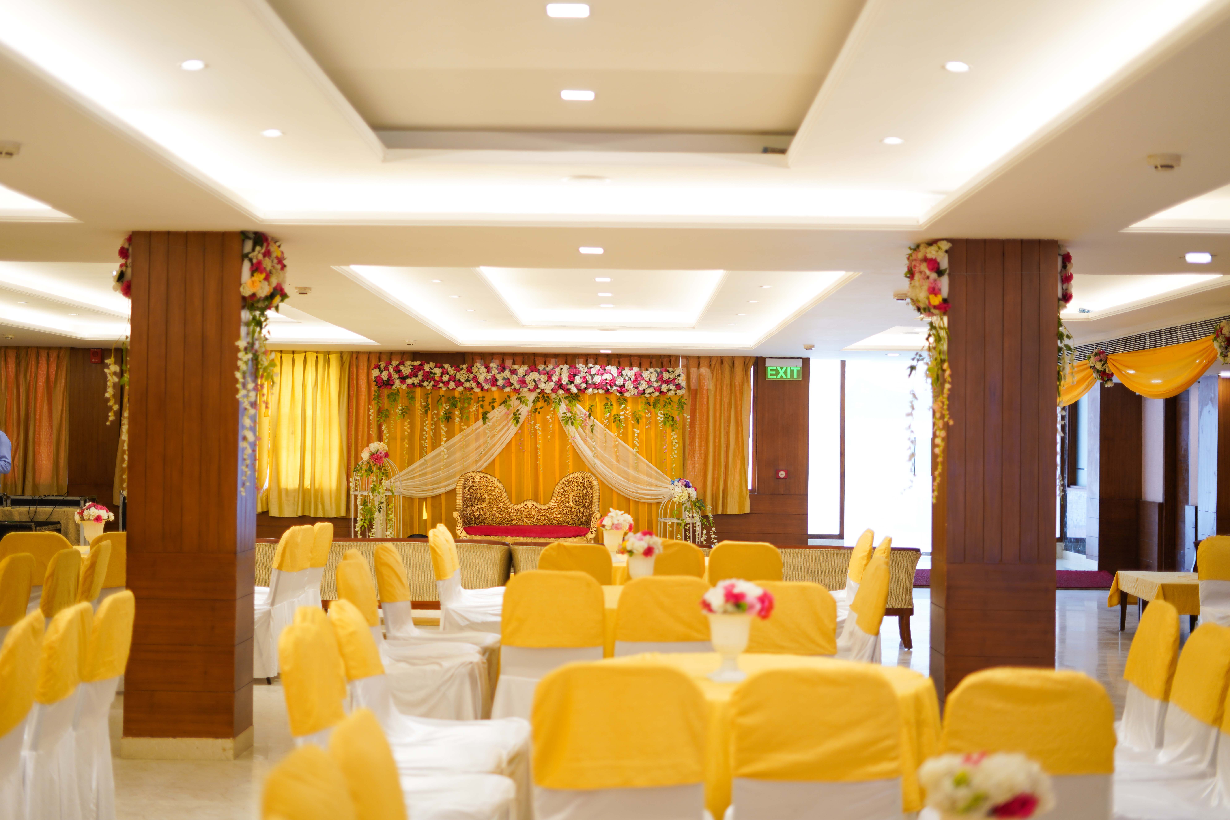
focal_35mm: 50
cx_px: 615
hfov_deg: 39.6
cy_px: 410
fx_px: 1708
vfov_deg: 27.0
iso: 160
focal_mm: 50
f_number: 1.8
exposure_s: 1/80
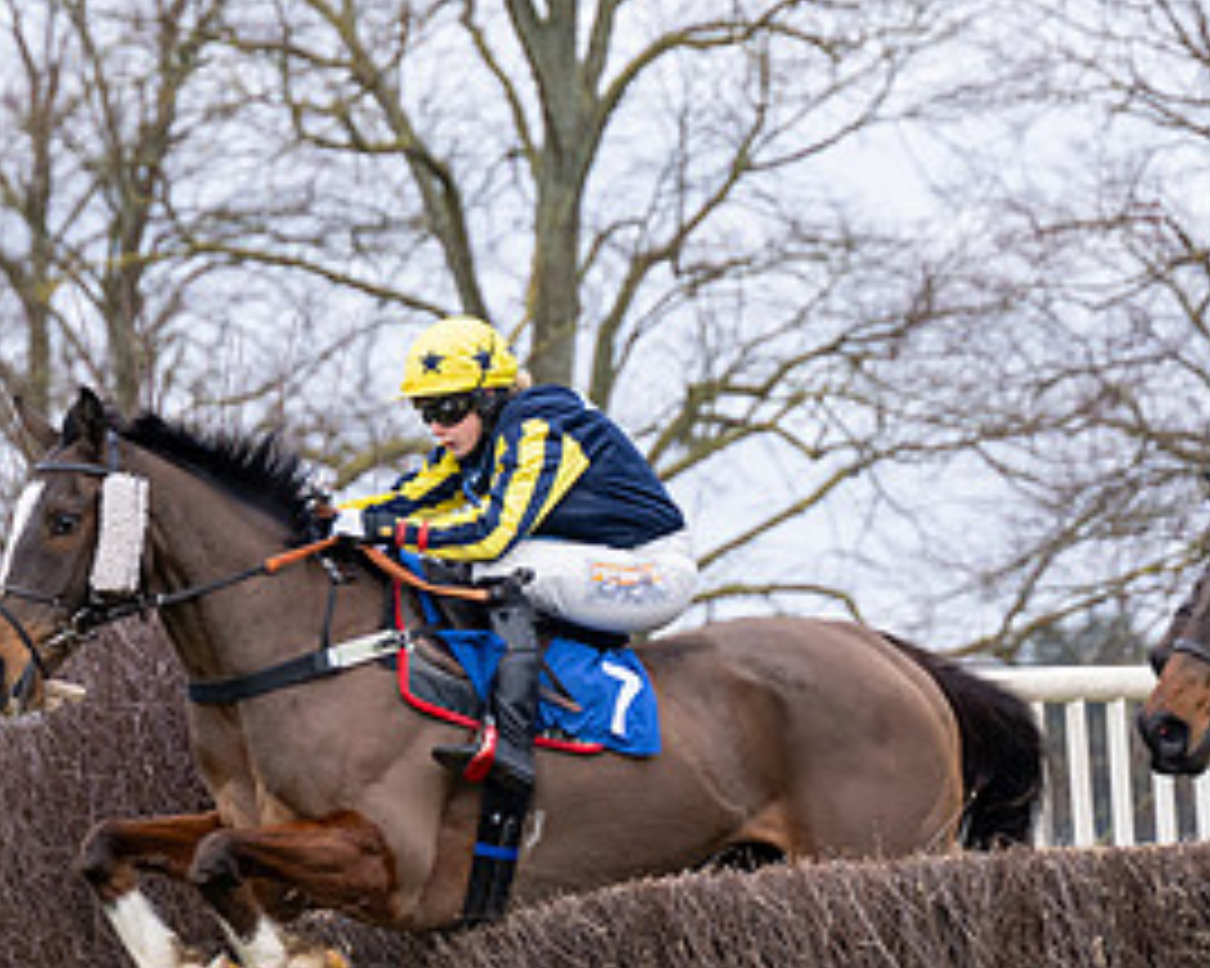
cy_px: 732
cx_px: 390
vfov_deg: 4.4
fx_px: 12529
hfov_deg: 5.5
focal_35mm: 350
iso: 800
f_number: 4
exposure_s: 1/1000
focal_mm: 130
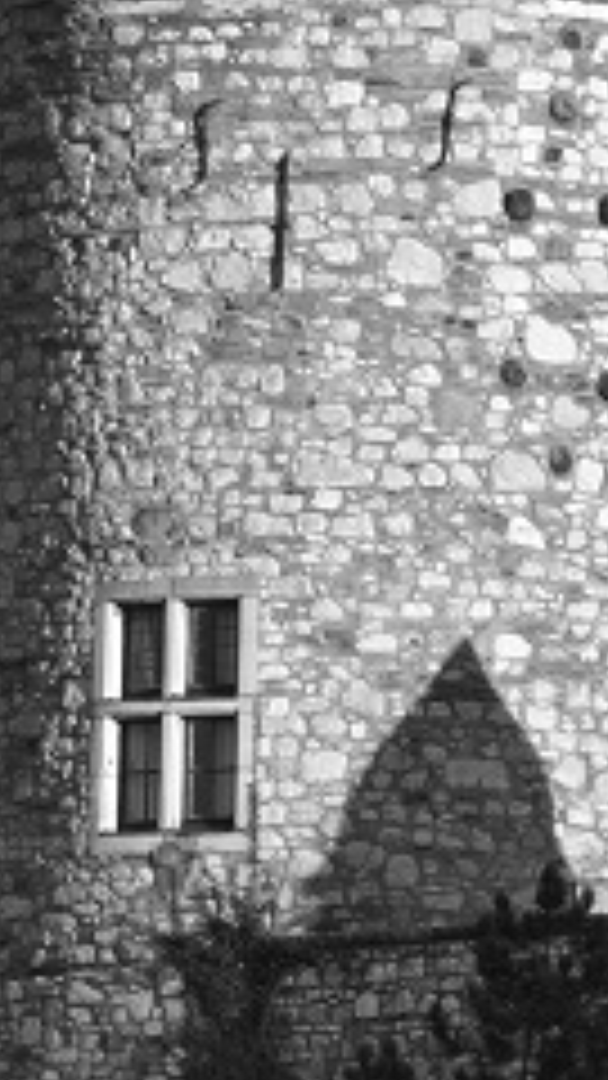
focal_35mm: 568
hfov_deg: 2.1
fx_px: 16286
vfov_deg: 3.8
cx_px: 288
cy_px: 288
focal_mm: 85
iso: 200
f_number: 9
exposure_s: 1/500
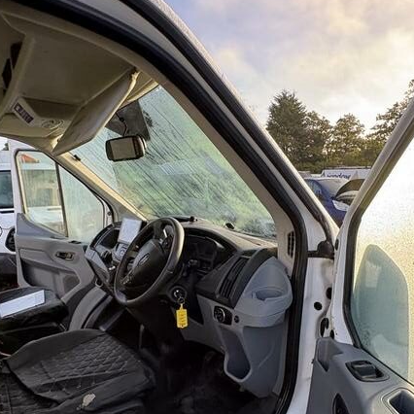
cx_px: 205
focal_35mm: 26
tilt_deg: -0.5
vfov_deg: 60.3
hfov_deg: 60.9
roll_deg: +4.1
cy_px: 252
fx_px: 352
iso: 40
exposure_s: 1/143
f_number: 2.2
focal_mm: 2.22
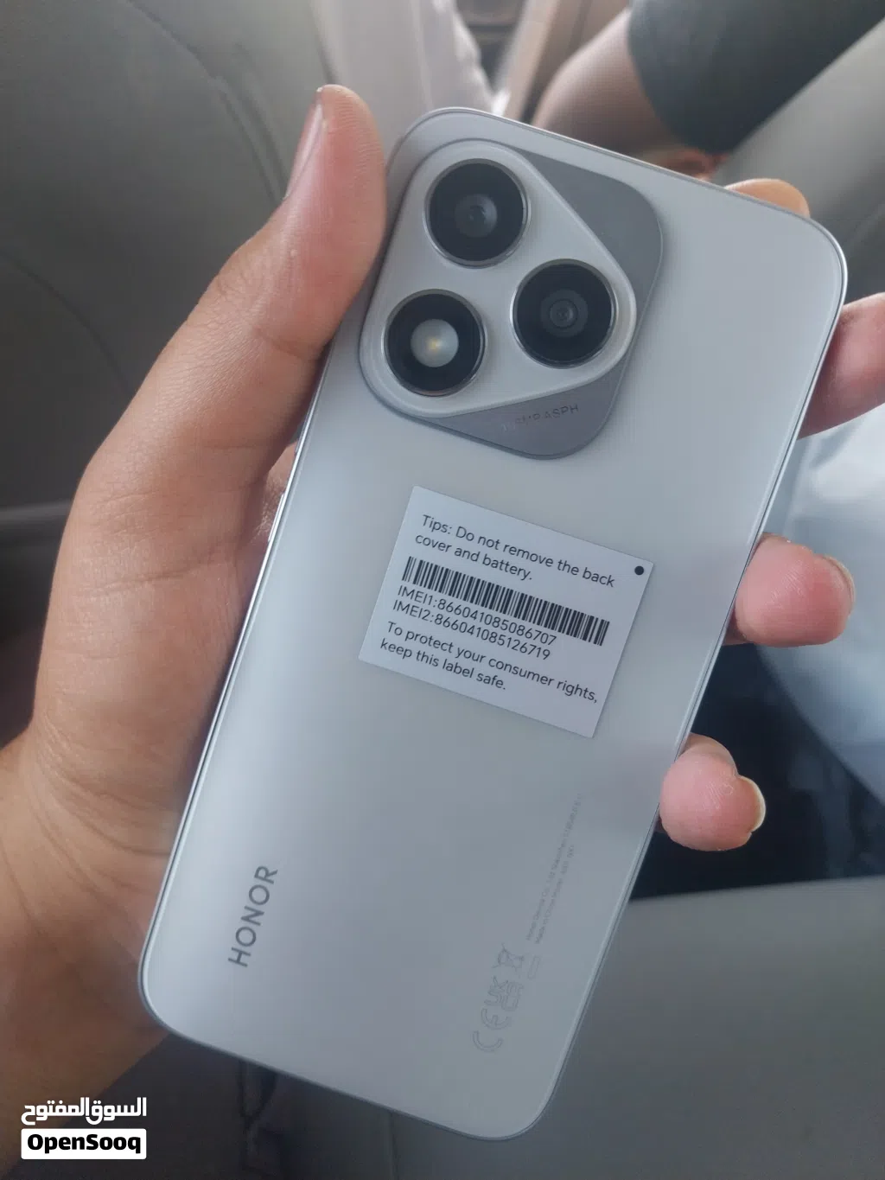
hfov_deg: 53.1
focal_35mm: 26
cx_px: 442
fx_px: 886
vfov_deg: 67.3
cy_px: 590
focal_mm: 4
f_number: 1.8
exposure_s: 1/50
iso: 32
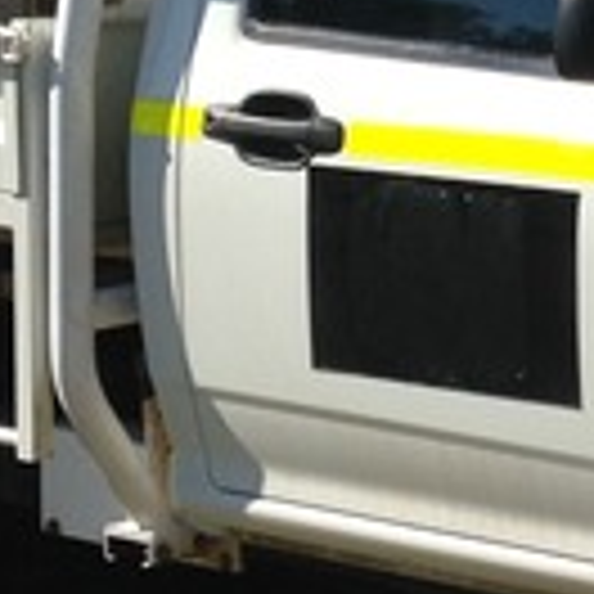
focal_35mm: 176
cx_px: 702
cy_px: 194
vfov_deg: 9.9
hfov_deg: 9.8
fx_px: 3417
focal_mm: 3.3
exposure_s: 1/1114
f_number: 2.4
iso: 32
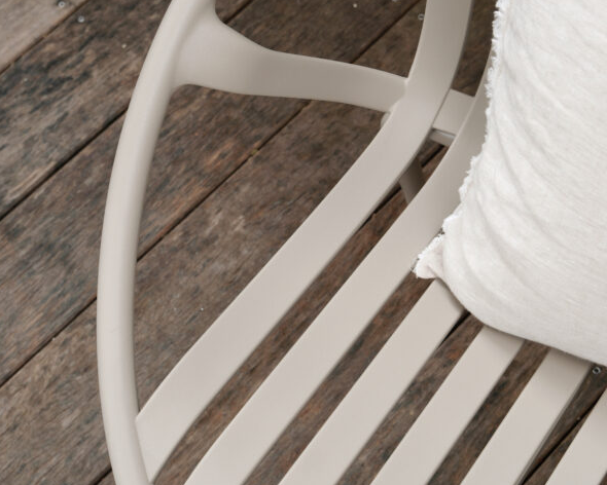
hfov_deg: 26.1
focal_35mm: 73
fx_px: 1311
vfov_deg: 21.0
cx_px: 307
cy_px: 269
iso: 125
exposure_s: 1/56
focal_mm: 34.2
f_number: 4
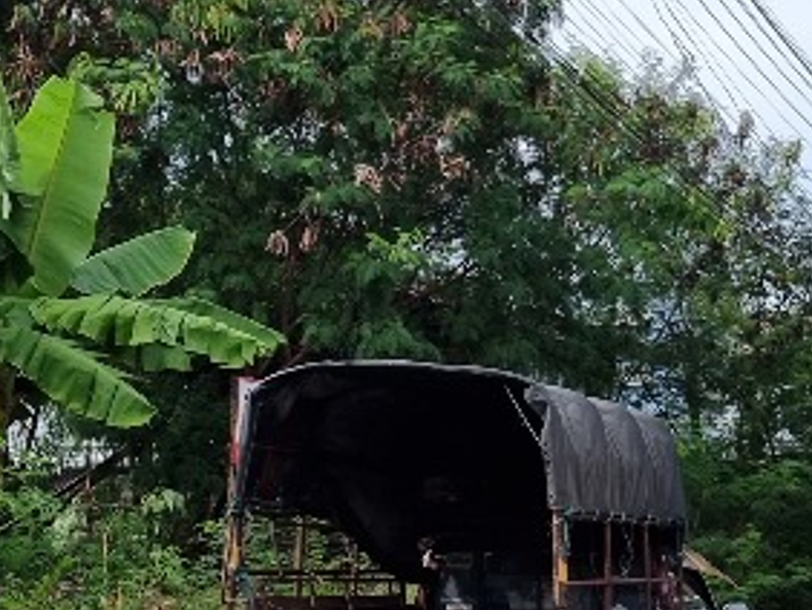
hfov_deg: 23.0
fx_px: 1996
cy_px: 386
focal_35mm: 85
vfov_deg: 17.4
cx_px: 337
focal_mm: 6.7
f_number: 1.8
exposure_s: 1/552
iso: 50
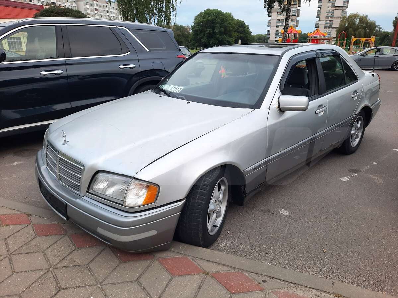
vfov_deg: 54.9
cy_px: 149
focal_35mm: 25
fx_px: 287
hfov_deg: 69.4
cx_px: 199
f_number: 2
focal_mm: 4.6
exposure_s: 1/50
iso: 64
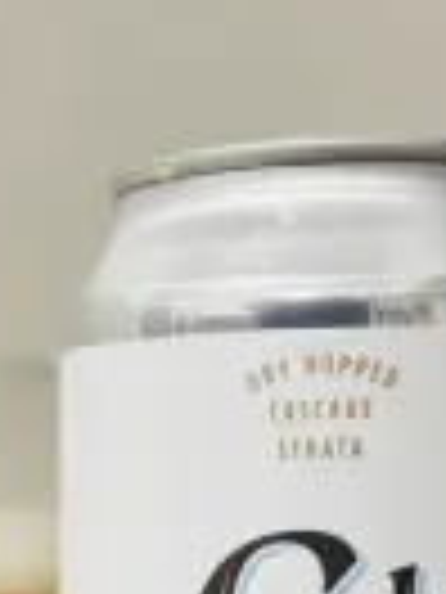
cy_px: 778
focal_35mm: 157
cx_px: 36
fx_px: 2697
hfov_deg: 9.4
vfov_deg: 12.2
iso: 160
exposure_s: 1/40
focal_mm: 5.96
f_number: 1.6
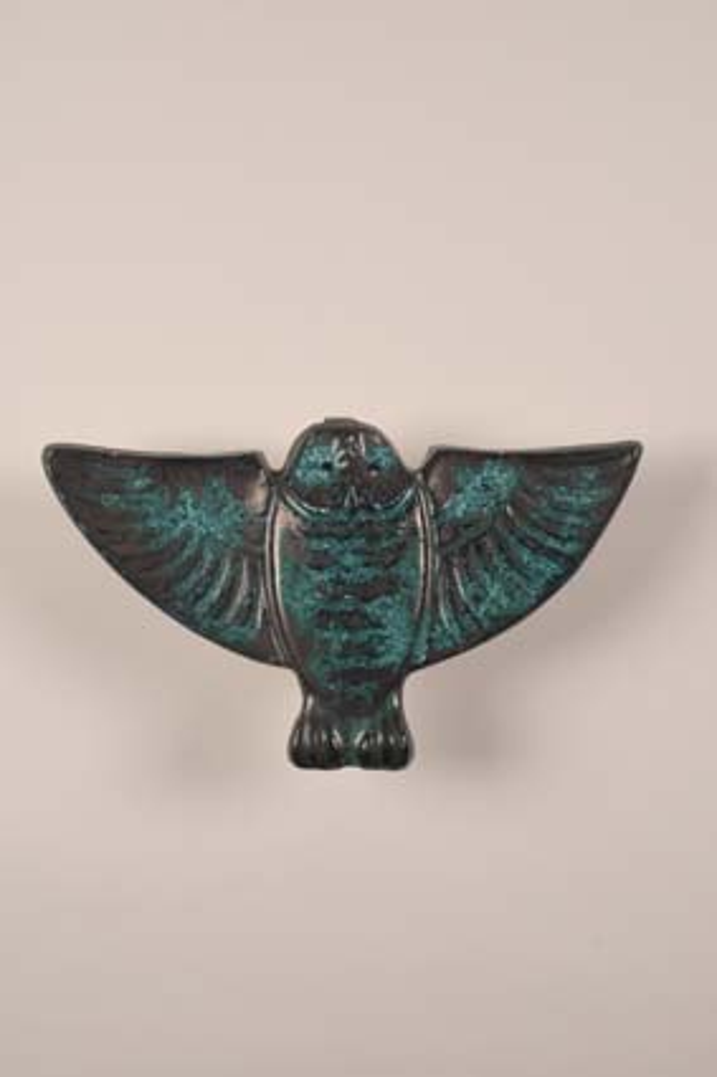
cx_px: 358
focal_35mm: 78
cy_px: 538
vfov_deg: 26.0
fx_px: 2332
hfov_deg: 17.5
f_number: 5.6
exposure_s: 1/10
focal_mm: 52
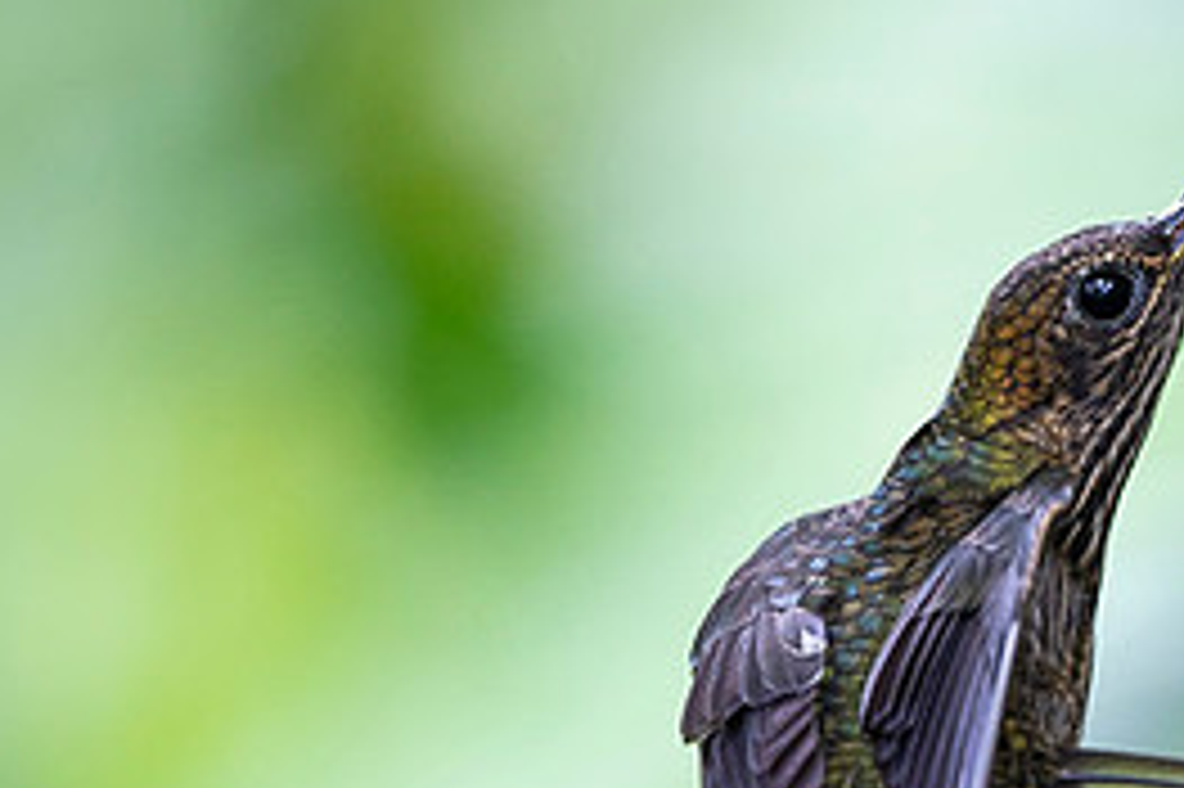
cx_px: 1459
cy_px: 664
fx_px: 45948
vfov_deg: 1.0
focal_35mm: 1398
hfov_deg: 1.5
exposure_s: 1/125
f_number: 4
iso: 1600
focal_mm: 500
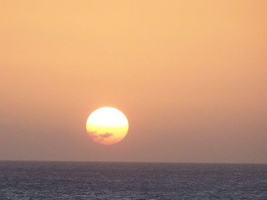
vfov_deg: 2.3
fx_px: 4903
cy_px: 169
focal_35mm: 636
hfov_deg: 3.1
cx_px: 99
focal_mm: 60.8
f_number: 3.6
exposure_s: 1/350
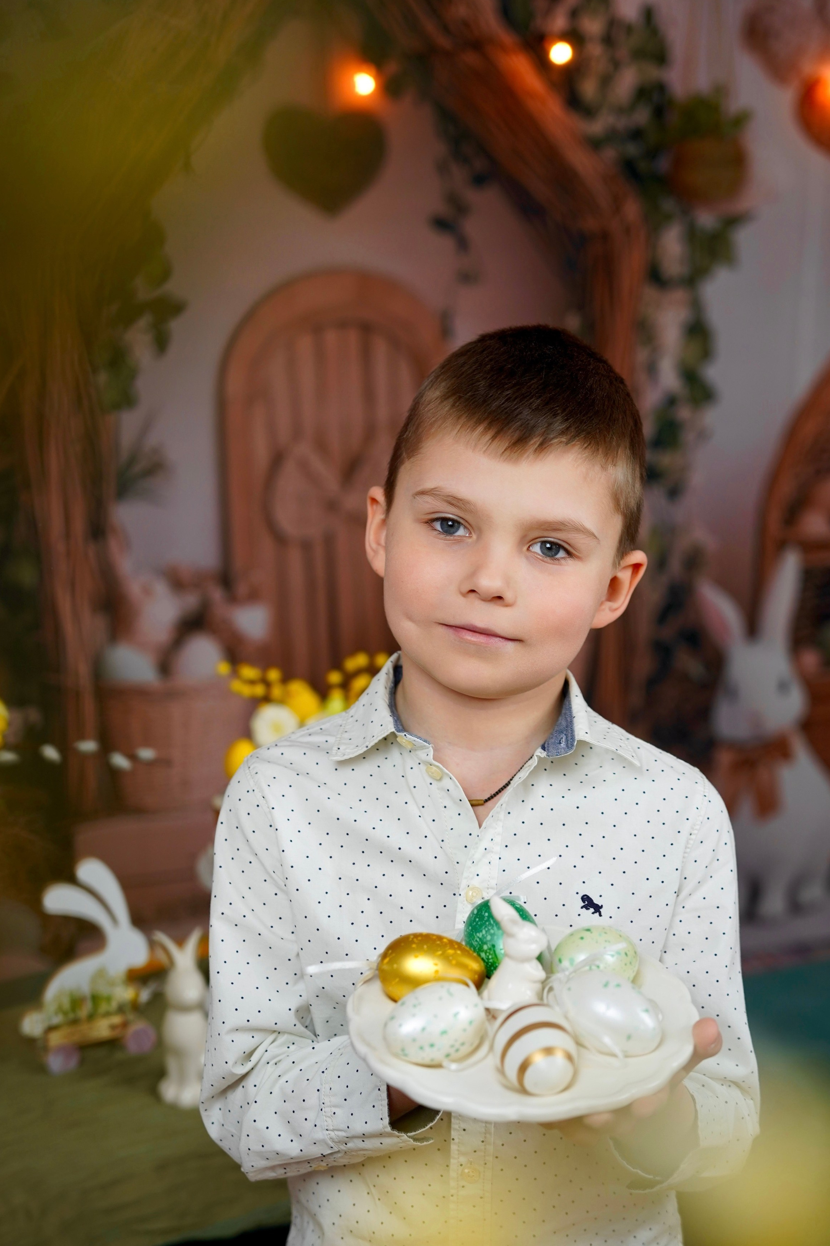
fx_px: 1835
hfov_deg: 25.5
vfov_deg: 37.4
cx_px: 414
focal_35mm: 53
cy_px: 722
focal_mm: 44.9
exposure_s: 1/160
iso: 250
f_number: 2.8
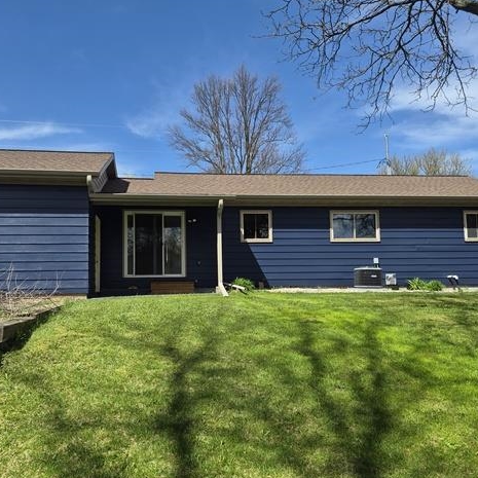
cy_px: 244
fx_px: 437
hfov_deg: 57.2
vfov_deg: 57.3
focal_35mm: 28
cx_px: 218
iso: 80
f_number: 1.8
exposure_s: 1/4288
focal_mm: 5.4
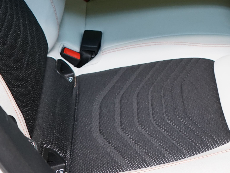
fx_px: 525
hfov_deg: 24.2
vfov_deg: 17.8
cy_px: -28
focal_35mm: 79
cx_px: 196
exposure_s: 1/30
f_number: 3.5
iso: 640
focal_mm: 29
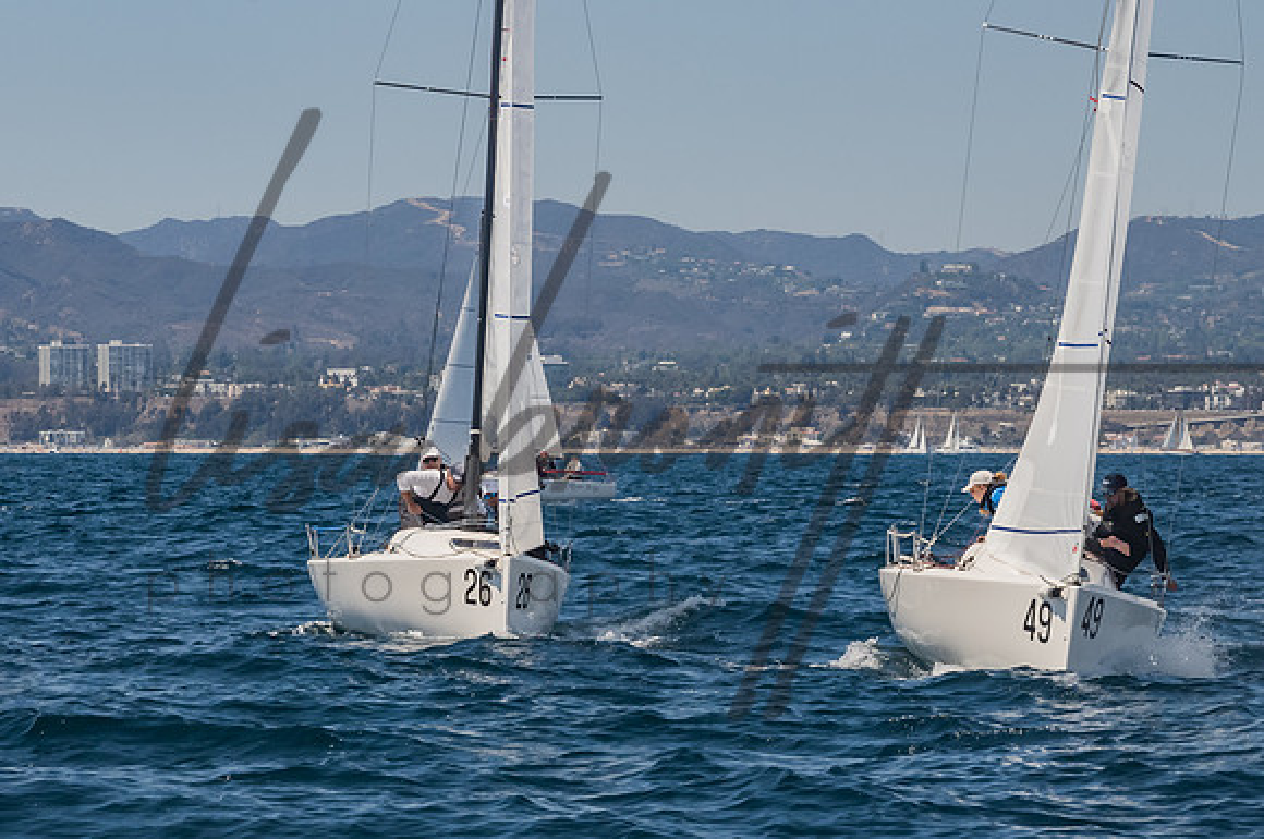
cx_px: 496
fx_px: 6574
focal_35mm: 188
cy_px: 509
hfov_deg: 11.0
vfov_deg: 7.3
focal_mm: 102
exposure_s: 1/1250
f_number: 14
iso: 640
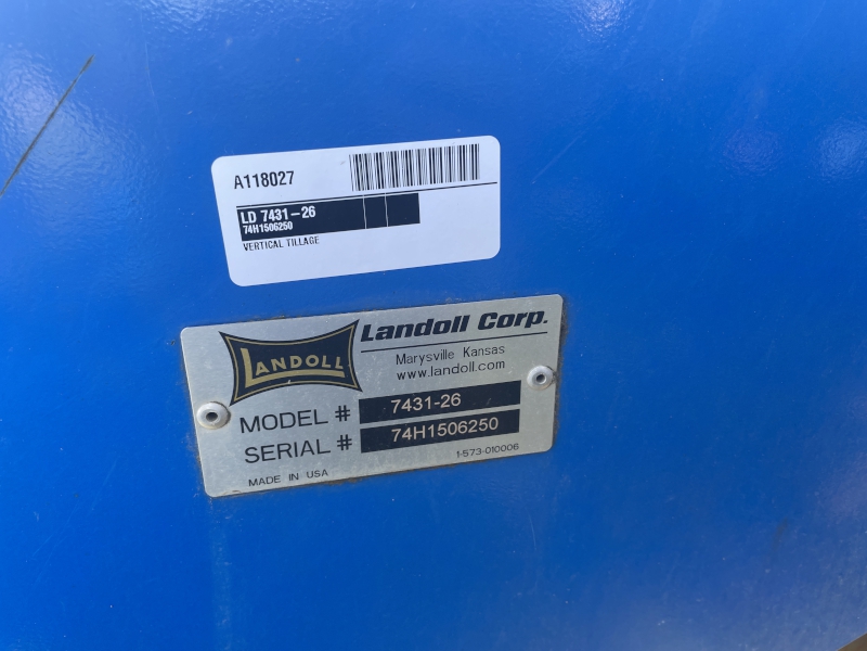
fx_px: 651
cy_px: 326
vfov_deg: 53.1
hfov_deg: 67.3
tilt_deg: -20.5
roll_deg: -0.4
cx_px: 434
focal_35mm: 26
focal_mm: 4.2
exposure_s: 1/133
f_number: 1.6
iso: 32
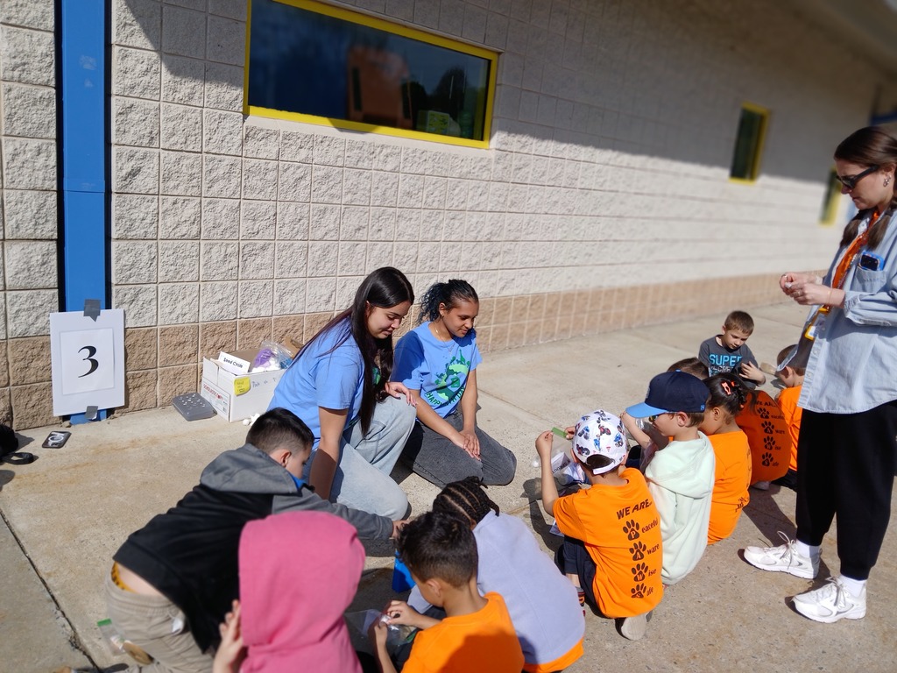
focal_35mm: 26
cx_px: 448
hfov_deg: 67.3
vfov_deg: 53.1
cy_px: 336
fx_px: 674
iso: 20
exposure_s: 1/1050
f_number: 1.8
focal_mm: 3.98
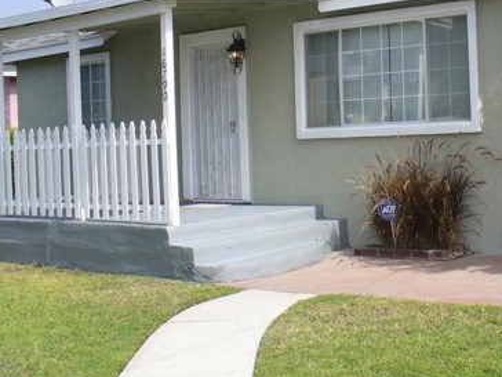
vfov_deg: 22.5
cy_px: 127
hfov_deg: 29.2
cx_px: 397
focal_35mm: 65
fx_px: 943
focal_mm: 6.1
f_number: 5.6
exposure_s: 1/250
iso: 80
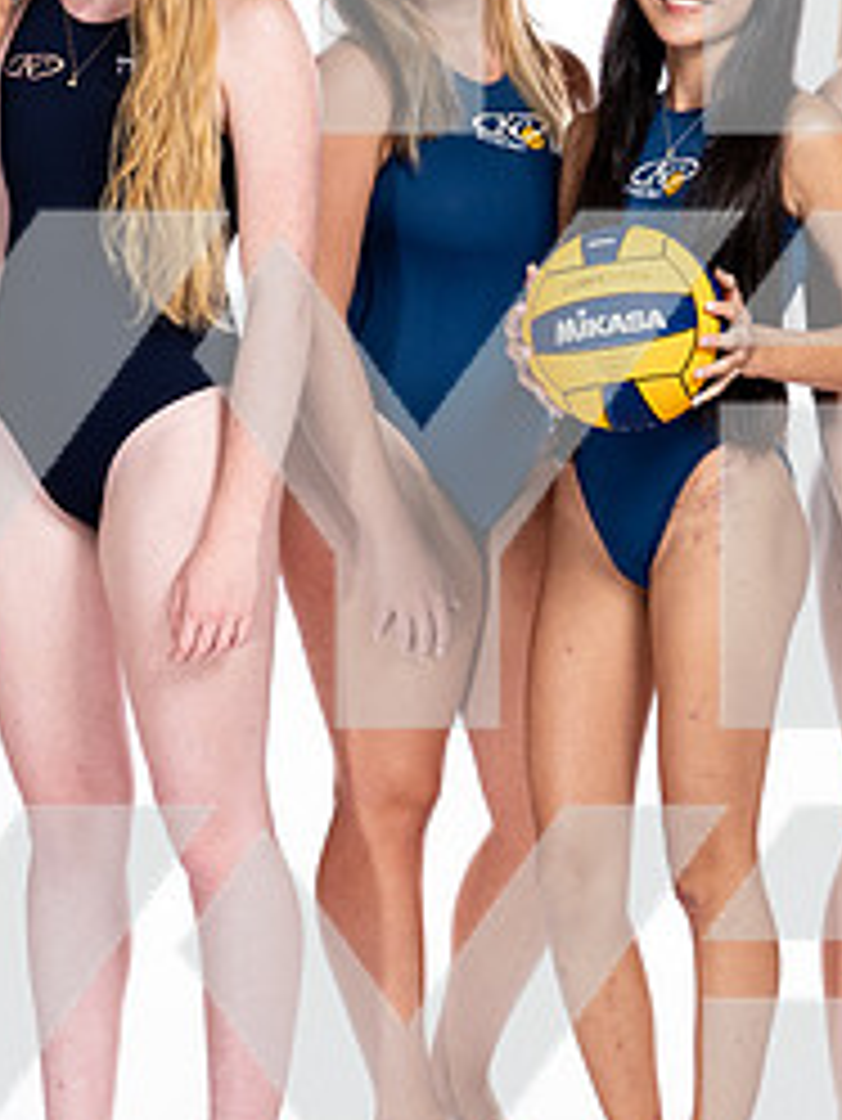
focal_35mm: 141
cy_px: 459
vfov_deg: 14.0
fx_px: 4569
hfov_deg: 10.5
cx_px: 580
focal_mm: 47
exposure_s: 1/250
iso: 400
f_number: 5.6
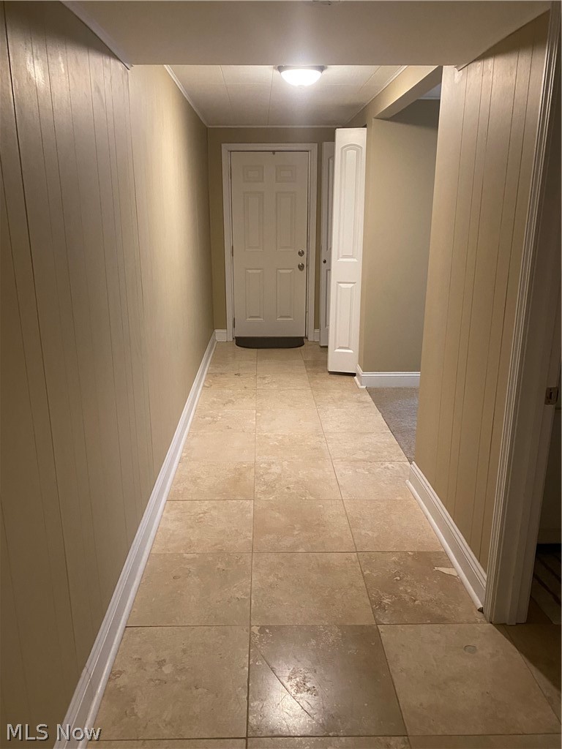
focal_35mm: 26
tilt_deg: -13.6
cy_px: 374
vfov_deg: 67.3
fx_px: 563
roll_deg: -0.7
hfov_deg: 53.1
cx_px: 281
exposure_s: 1/60
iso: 250
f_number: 1.8
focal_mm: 4.25
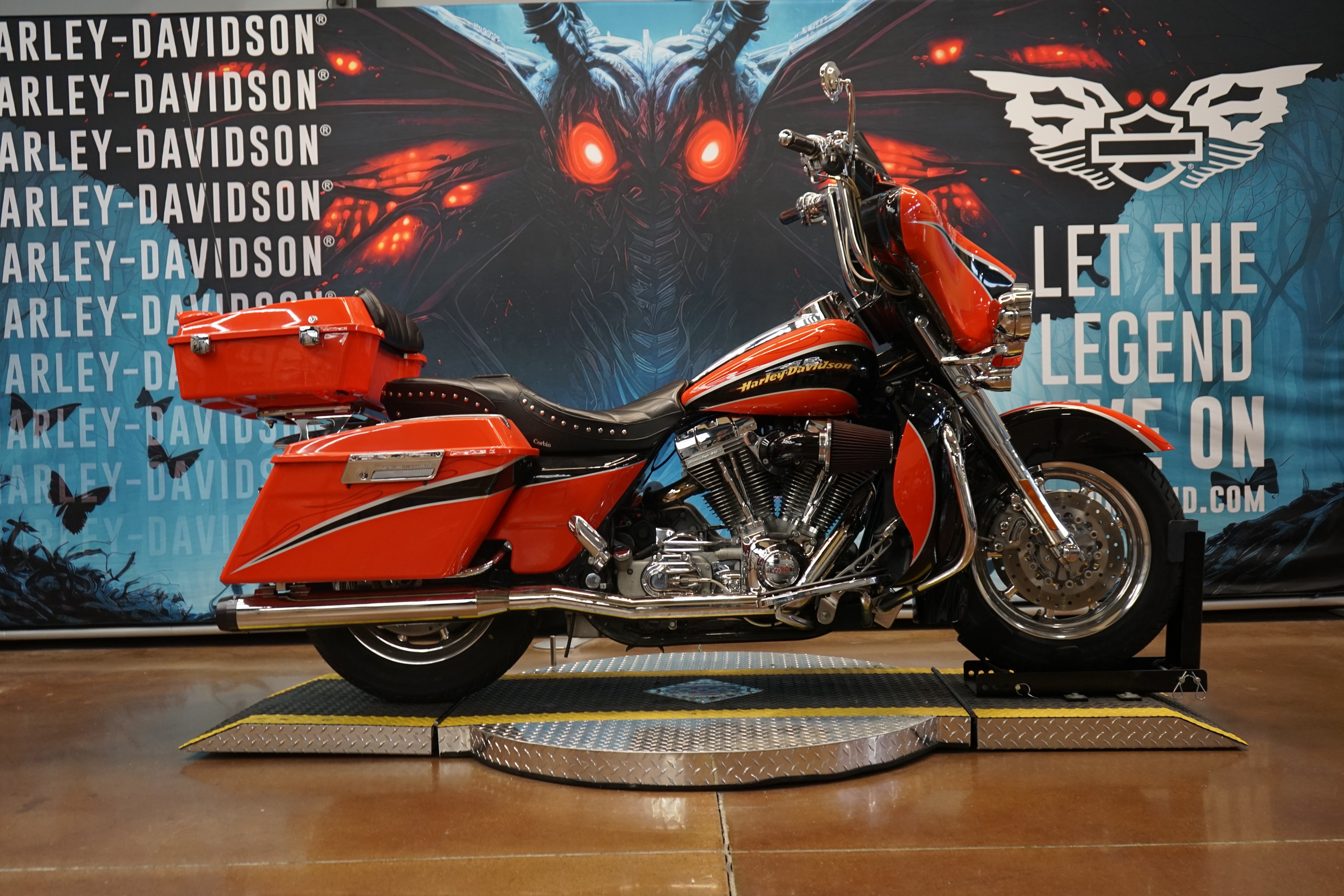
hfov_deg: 58.7
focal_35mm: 32
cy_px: 448
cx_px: 672
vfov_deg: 41.1
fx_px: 1195
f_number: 4
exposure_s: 1/160
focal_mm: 32
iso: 1000
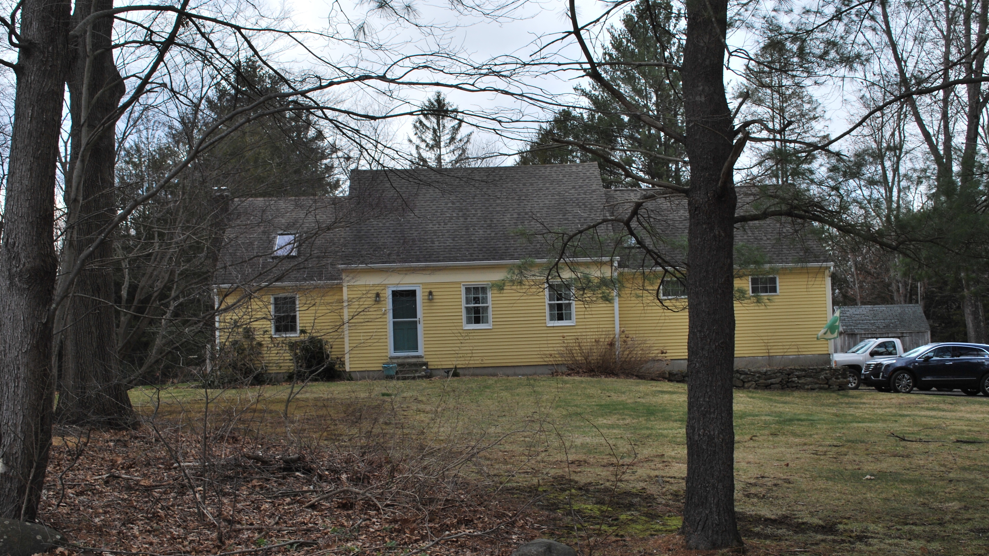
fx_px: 1075
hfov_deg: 49.4
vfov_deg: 29.0
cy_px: 295
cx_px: 494
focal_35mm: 41
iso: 100
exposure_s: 1/160
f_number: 6.3
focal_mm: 26
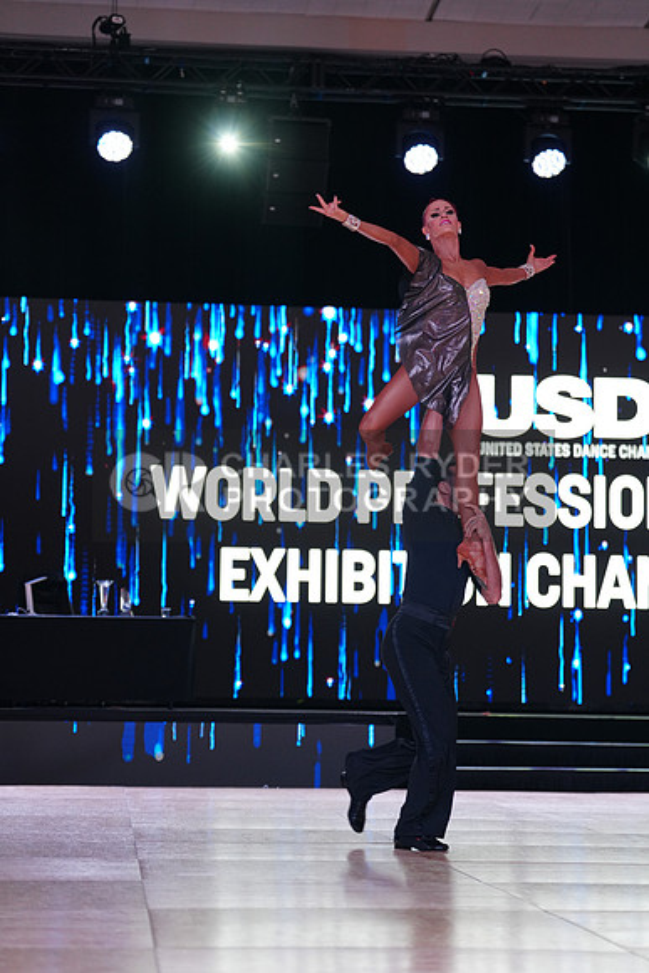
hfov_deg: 16.3
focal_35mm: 84
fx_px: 2270
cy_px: 486
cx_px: 324
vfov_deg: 24.2
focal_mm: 84
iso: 1250
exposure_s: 1/500
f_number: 2.8
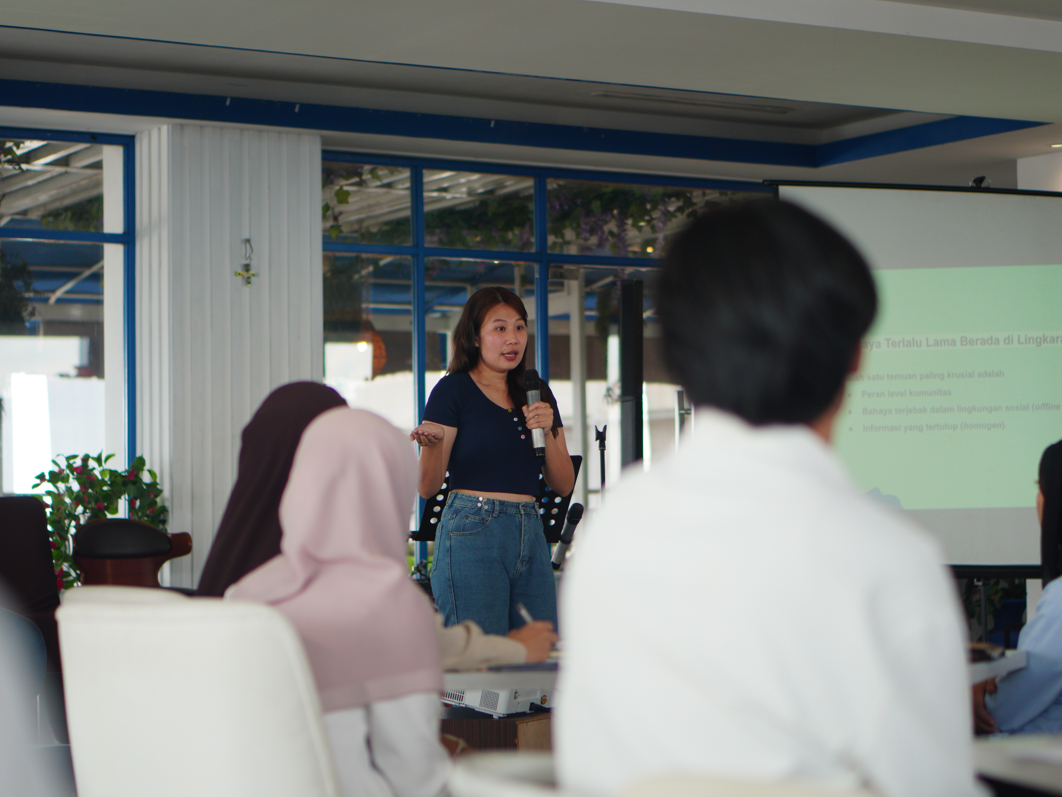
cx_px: 522
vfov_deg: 18.0
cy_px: 403
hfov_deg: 23.8
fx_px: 2516
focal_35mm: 82
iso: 160
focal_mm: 50
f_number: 1.8
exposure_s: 1/400
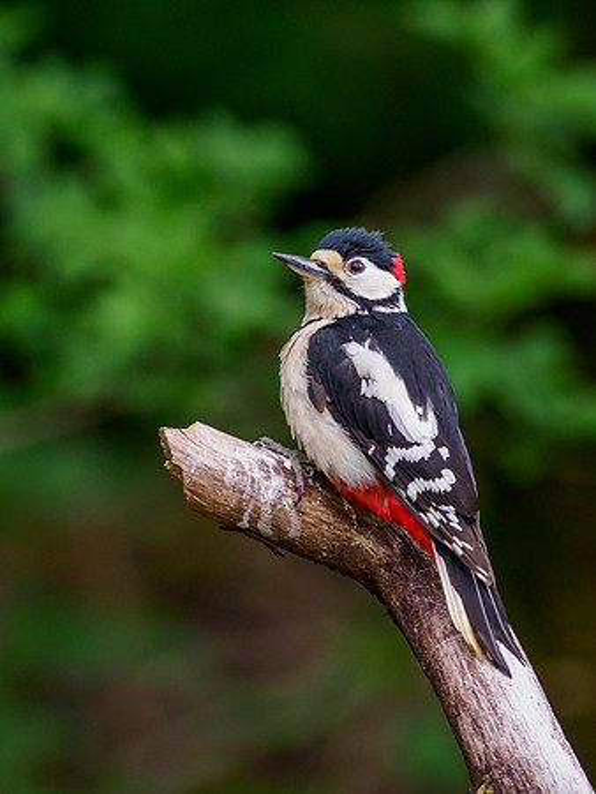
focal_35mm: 944
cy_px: 326
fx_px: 21653
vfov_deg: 2.1
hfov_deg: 1.6
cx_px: 403
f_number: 4
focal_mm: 300
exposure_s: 1/500
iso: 1250
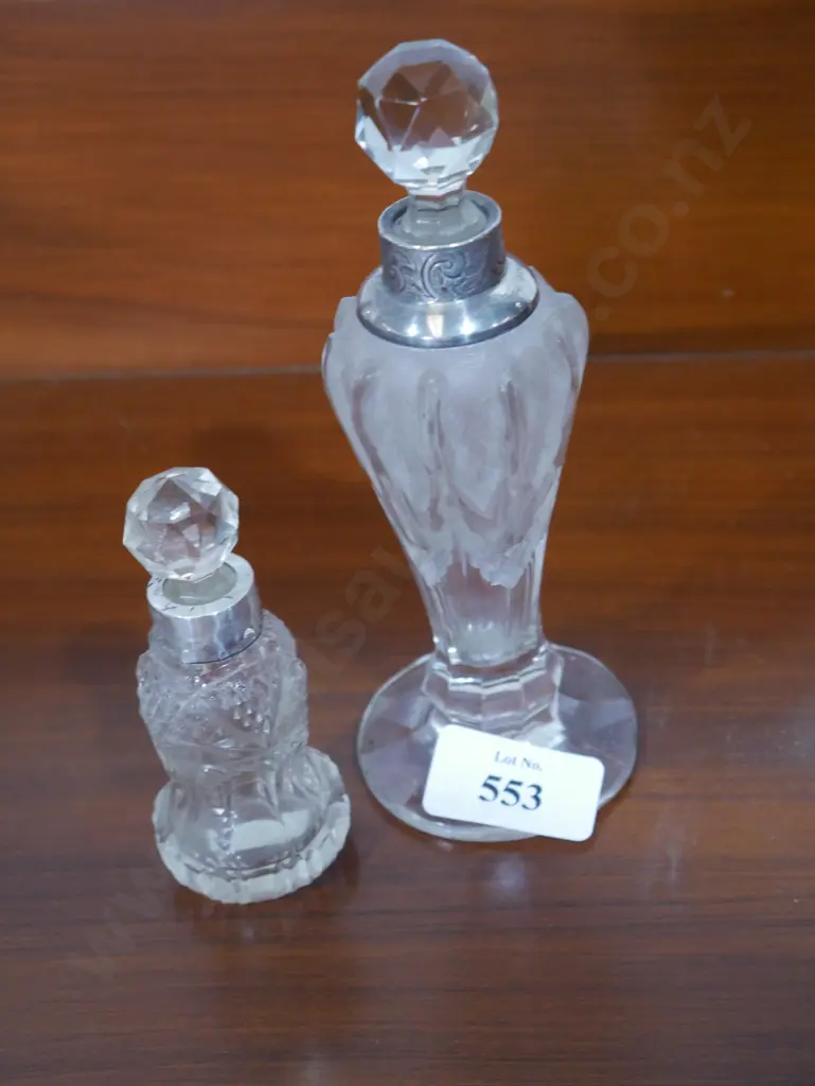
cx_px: 408
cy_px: 543
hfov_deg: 22.3
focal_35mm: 66
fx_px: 2070
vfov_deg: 29.4
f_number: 5.4
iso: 1600
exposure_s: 1/80
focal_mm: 33
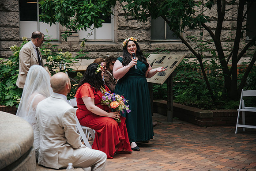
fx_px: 583
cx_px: 128
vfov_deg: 16.7
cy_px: 86
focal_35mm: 82
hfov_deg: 24.8
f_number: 4
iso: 1000
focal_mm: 82
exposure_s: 1/500
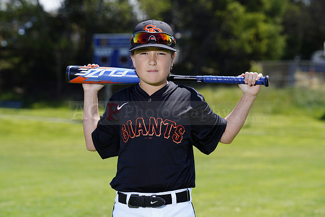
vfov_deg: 9.7
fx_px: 1282
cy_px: 108
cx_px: 162
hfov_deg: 14.4
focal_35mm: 142
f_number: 6.3
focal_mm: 142
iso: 100
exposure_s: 1/250
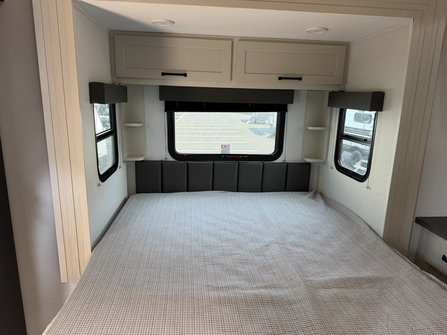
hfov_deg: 71.6
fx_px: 310
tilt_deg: -13.9
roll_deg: +0.5
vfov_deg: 56.8
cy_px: 168
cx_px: 224
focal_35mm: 24
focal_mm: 6.76
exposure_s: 1/109
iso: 200
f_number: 1.78
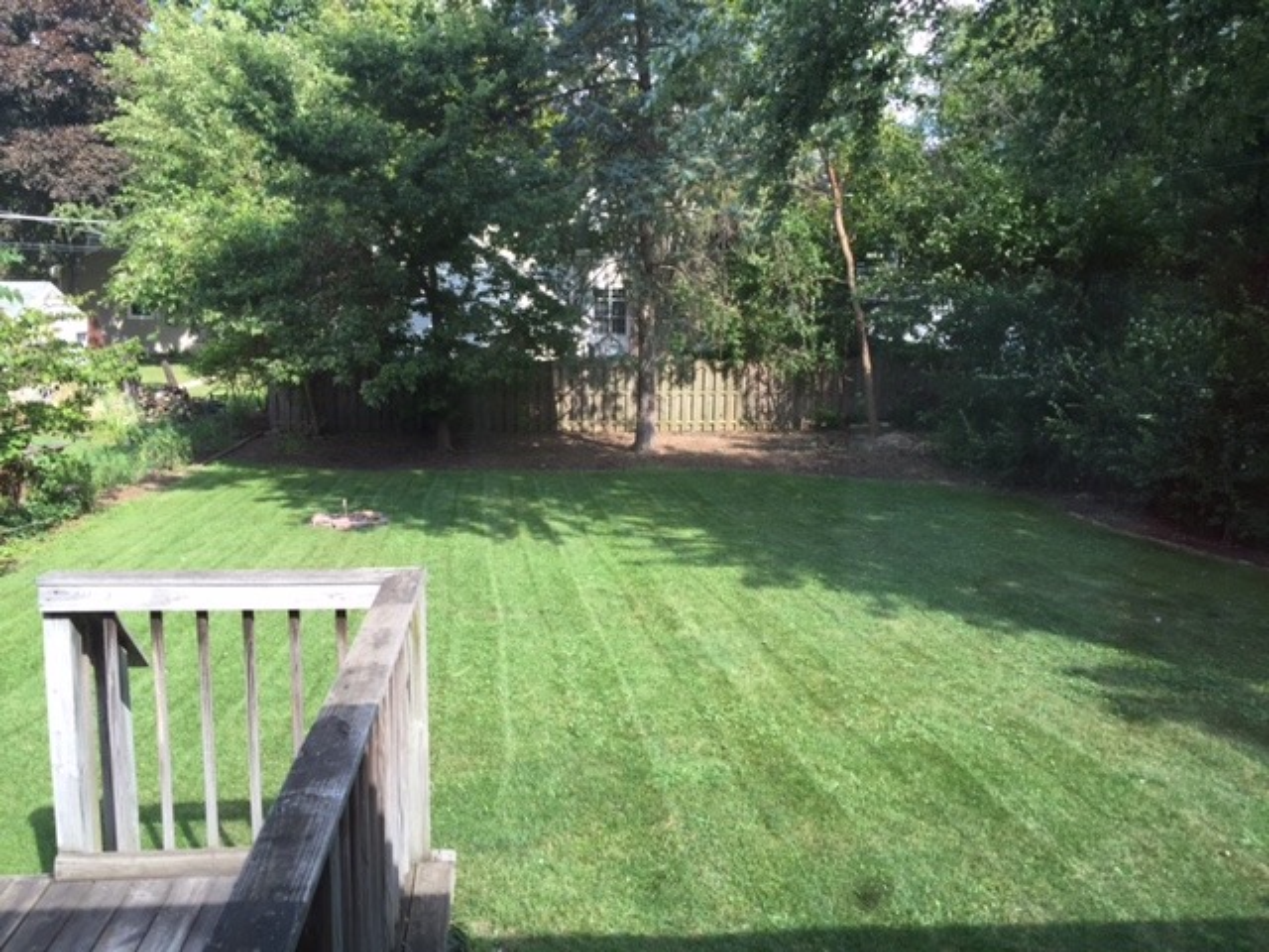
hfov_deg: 61.7
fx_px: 1063
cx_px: 634
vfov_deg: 48.2
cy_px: 476
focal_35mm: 29
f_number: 2.2
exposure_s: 1/289
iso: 32
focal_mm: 4.15
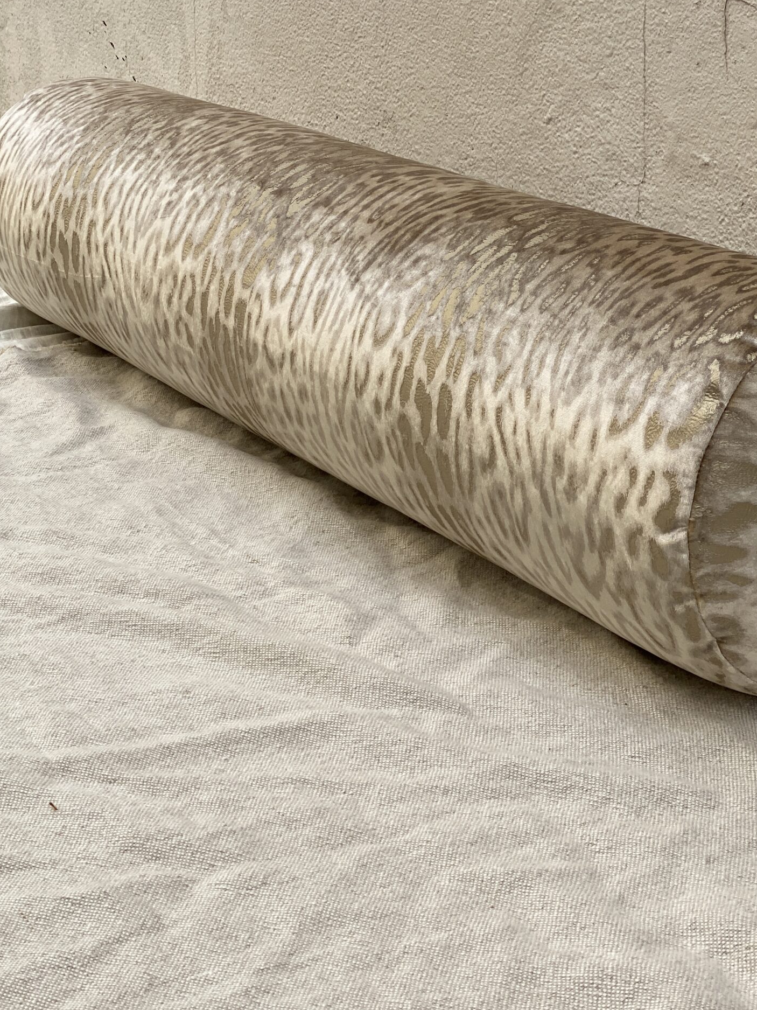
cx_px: 470
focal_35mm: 71
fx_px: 2070
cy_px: 322
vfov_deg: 27.2
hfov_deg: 20.7
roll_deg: -0.5
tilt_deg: -11.8
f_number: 2
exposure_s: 1/545
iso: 20
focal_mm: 6
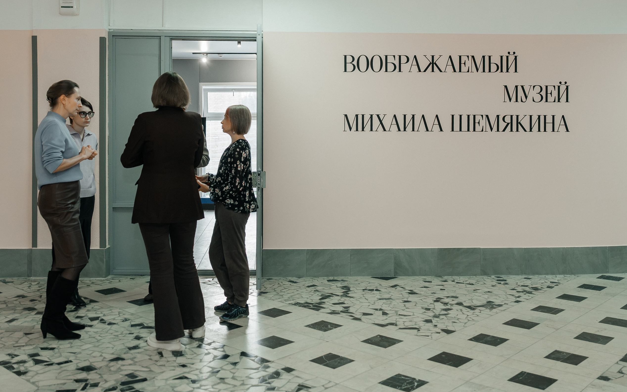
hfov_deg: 52.7
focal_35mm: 37
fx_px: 632
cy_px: 139
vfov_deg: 34.2
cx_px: 306
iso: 2000
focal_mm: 24
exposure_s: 1/320
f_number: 2.8
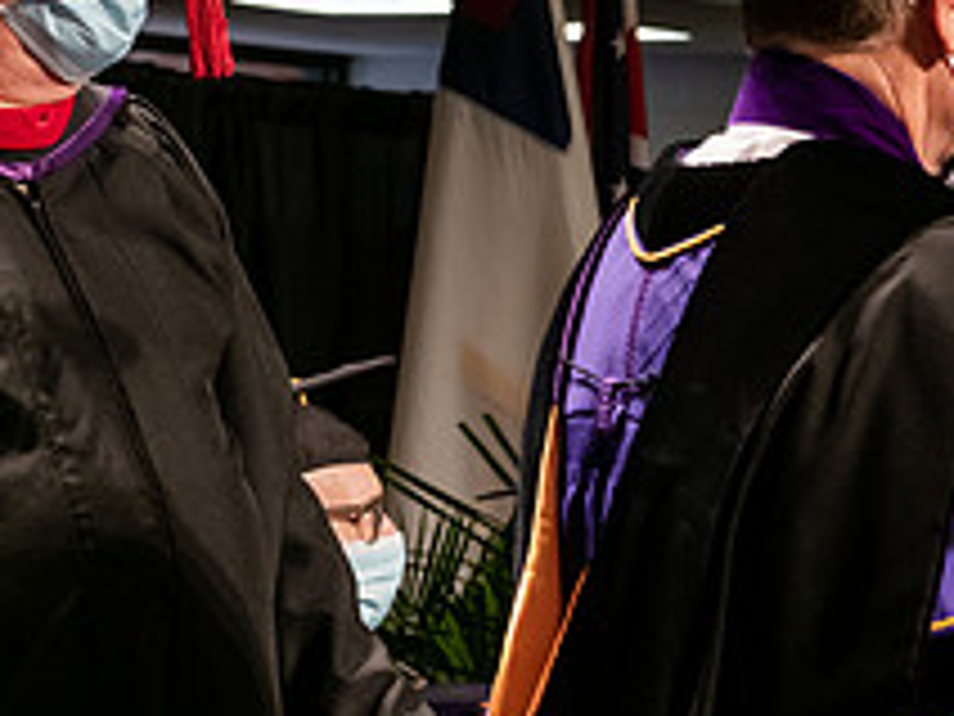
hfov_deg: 12.1
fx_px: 4354
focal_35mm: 158
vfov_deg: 9.4
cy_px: 349
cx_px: 1228
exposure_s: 1/200
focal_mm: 60
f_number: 6.3
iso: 1600
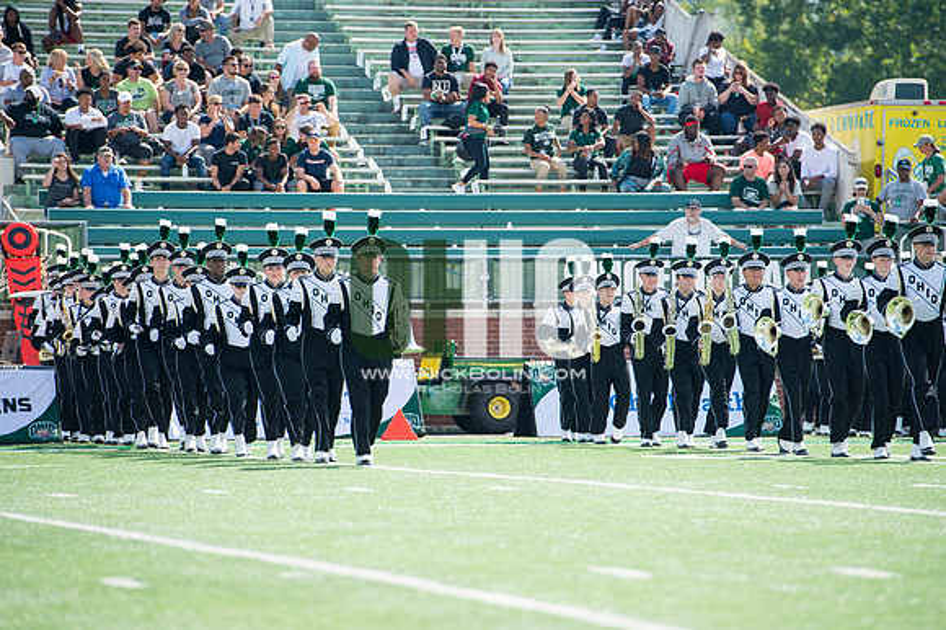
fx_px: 5252
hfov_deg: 10.3
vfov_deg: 6.9
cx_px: 473
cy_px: 315
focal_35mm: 200
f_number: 4.5
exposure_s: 1/1000
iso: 200
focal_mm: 200
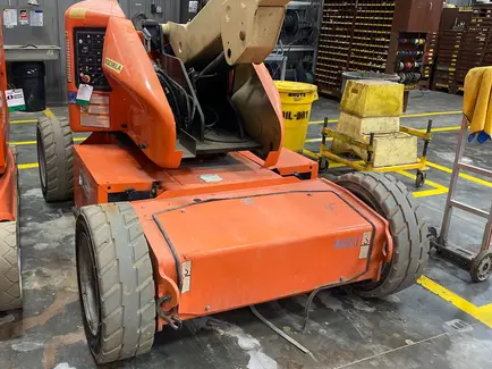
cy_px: 174
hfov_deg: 54.8
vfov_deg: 42.9
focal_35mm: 33
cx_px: 189
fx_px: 469
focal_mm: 4.25
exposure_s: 1/60
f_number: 1.8
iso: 500
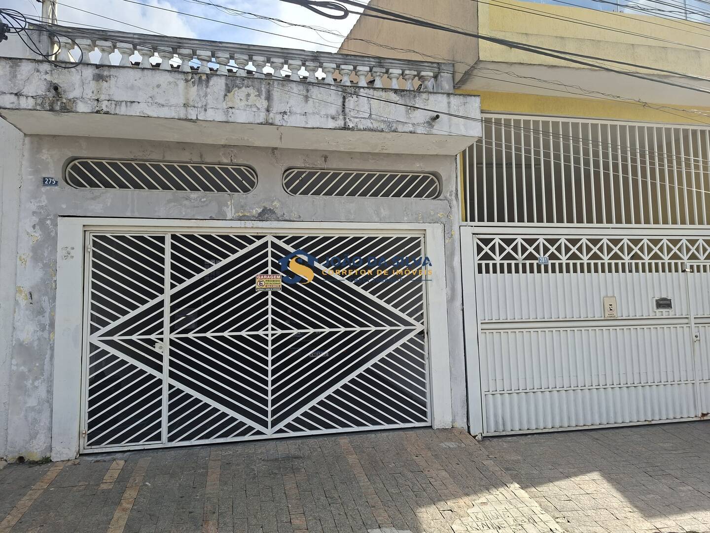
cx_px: 355
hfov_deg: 73.9
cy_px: 266
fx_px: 472
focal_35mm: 23
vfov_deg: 58.9
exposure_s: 1/714
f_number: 1.8
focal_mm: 5.54
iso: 50
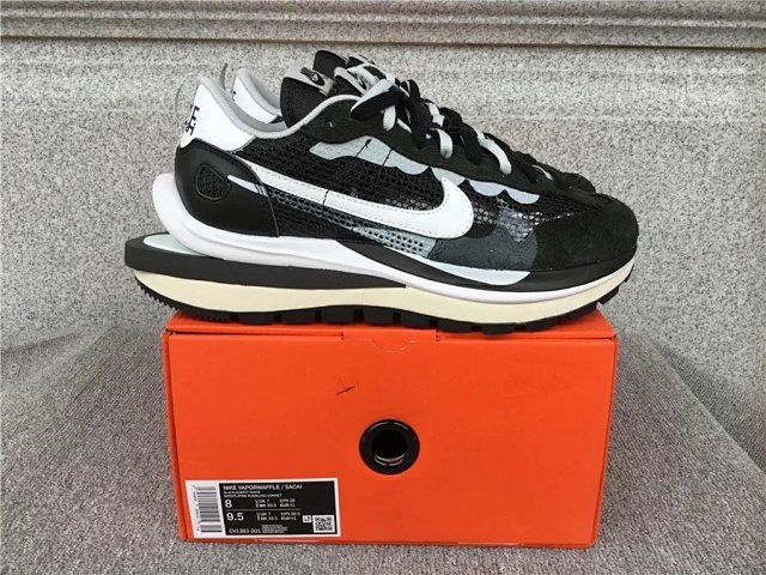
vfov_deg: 45.4
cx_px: 383
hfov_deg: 58.4
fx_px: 686
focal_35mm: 31
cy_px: 288
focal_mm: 3.3
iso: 25
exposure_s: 1/162
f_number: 2.4
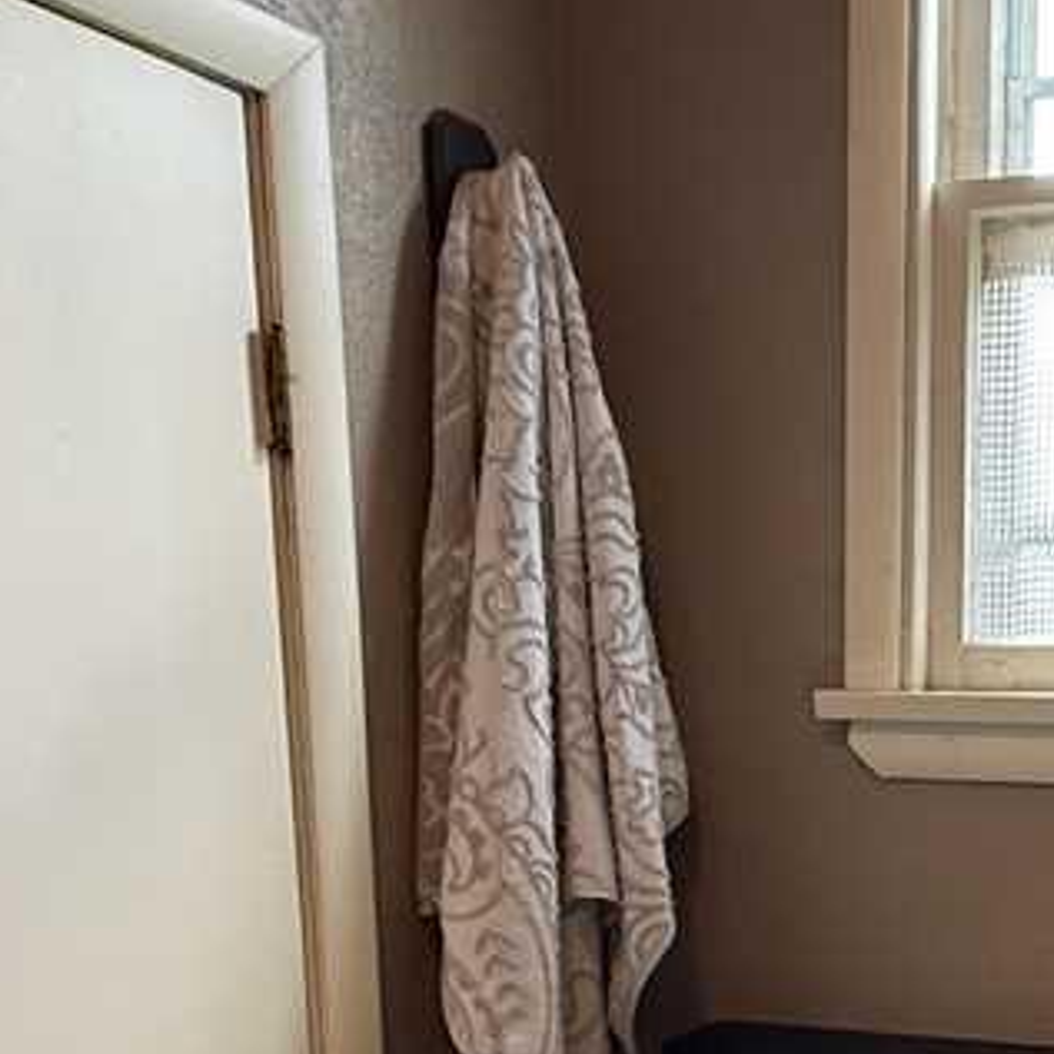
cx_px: 1034
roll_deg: -1.7
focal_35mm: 50
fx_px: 1722
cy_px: 1140
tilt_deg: -13.7
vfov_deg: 30.6
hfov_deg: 31.6
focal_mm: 2.22
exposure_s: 1/120
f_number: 2.2
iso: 400
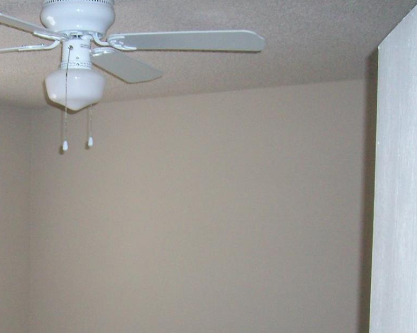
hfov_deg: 27.9
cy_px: 292
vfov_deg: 22.6
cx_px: 62
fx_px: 815
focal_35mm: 66
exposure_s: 1/40
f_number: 2.8
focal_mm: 5.8
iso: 200
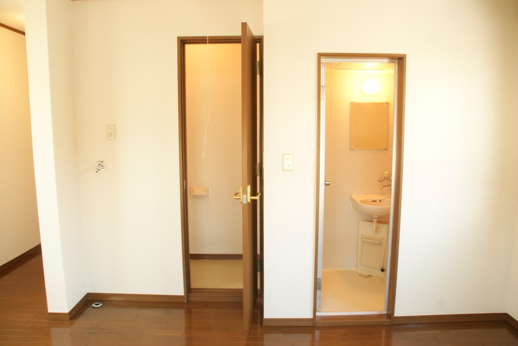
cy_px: 173
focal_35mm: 27
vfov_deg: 48.0
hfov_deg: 67.3
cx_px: 259
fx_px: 389
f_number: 4.5
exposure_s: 1/13
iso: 200
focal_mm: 18
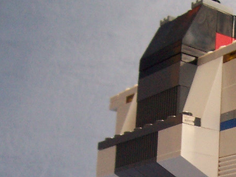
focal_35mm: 100
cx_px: 240
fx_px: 682
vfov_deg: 14.3
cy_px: 214
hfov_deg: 19.1
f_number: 2.8
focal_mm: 5.6
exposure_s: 1/30
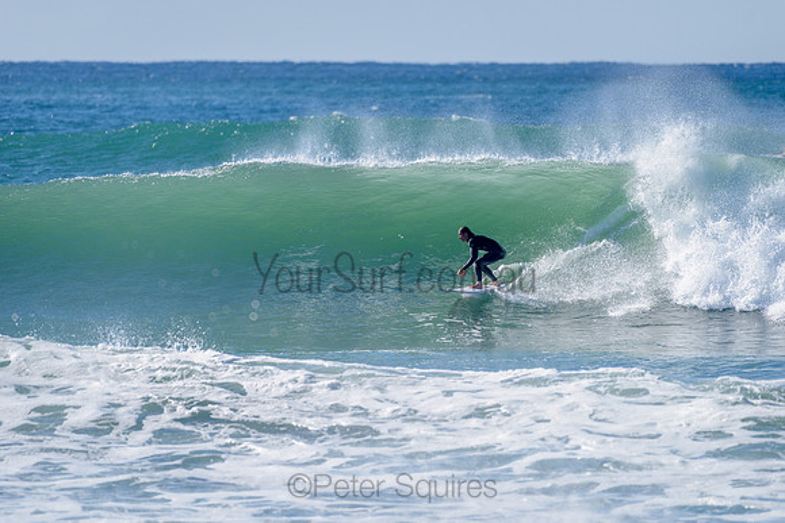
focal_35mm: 511
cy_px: 262
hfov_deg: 4.0
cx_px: 397
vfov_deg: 2.7
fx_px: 11134
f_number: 5.6
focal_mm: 500
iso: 180
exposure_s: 1/2000
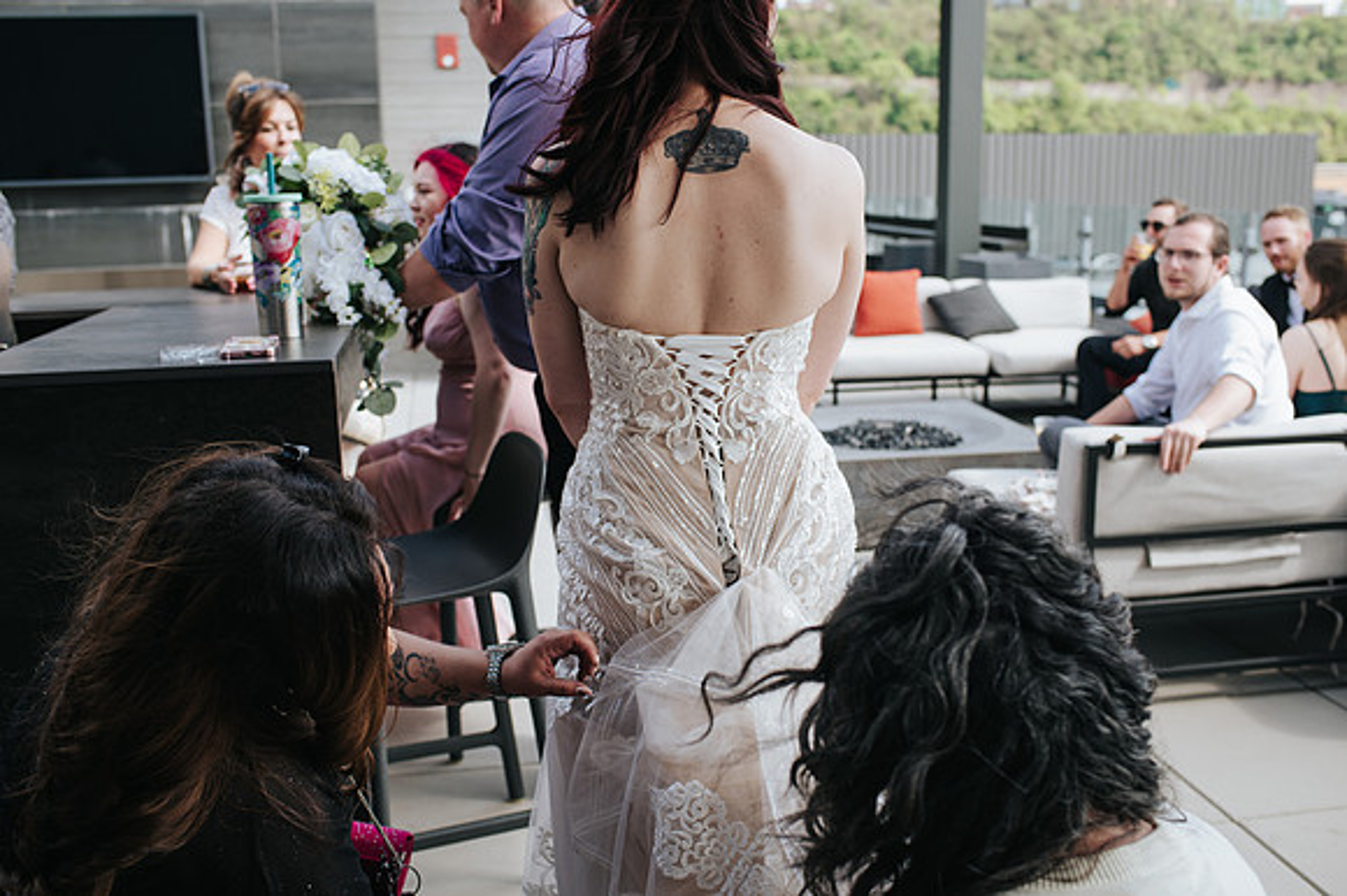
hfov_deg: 54.5
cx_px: 674
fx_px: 1309
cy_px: 448
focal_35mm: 35
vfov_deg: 37.8
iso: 280
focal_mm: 35
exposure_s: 1/500
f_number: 3.5
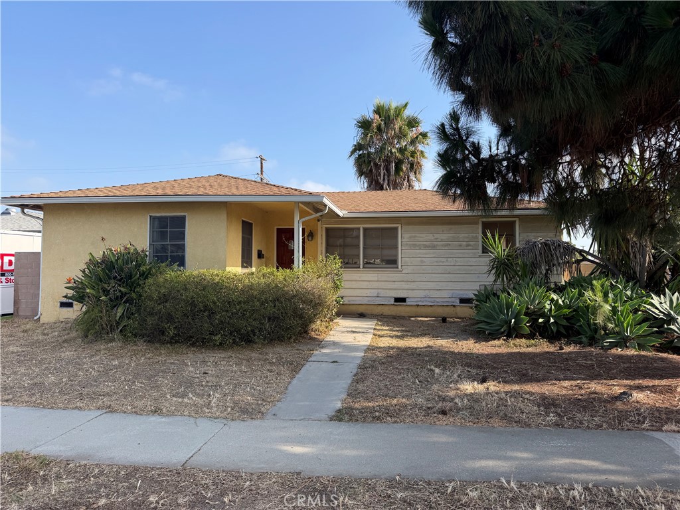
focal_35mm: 24
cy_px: 255
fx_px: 471
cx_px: 340
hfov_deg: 71.6
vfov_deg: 56.8
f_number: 1.78
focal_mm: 6.76
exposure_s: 1/2110
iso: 80
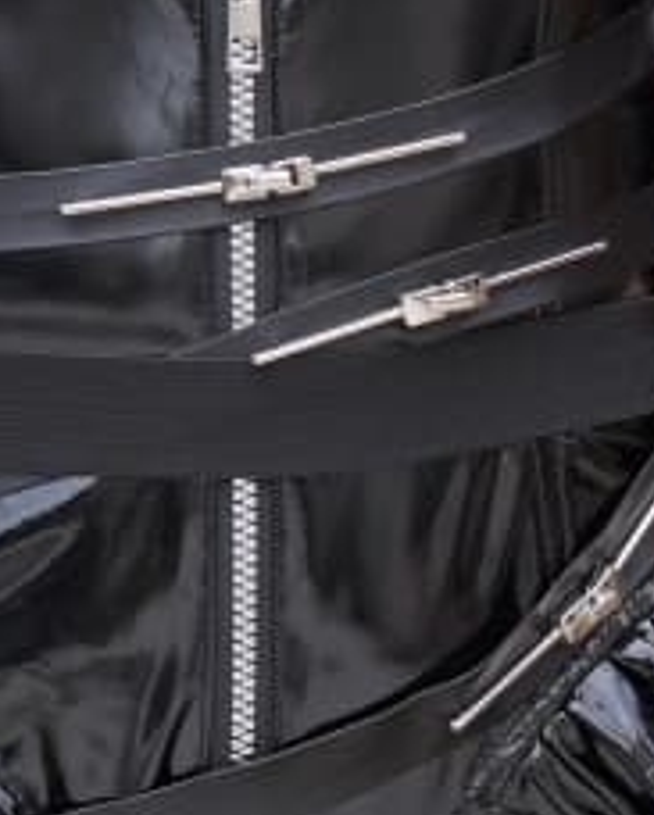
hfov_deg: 2.1
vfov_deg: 2.6
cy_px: 0
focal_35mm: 740
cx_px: 50
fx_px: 17868
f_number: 4
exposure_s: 1/640
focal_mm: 100
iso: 250
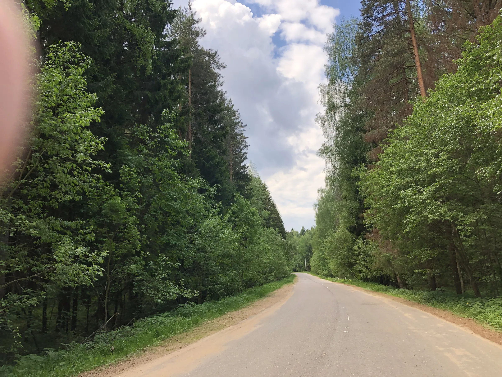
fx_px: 406
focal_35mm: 28
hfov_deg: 63.4
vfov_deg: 49.7
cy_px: 188
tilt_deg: +10.1
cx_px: 251
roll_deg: +2.3
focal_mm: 4
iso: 20
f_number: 1.8
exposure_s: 1/466
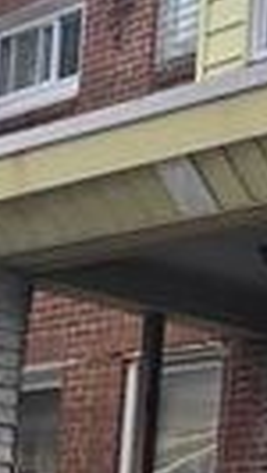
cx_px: 431
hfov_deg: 9.3
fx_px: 1583
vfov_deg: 17.0
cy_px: 304
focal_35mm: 126
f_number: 1.7
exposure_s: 1/294
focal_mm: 6.3
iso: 12
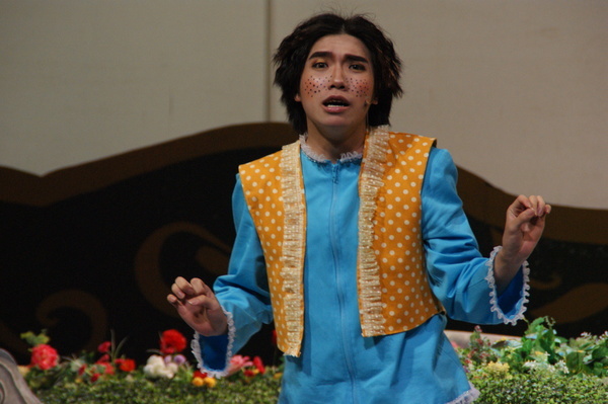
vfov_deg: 4.6
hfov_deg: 6.9
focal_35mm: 300
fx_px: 5062
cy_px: 202
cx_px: 304
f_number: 8
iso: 800
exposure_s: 1/60
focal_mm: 200
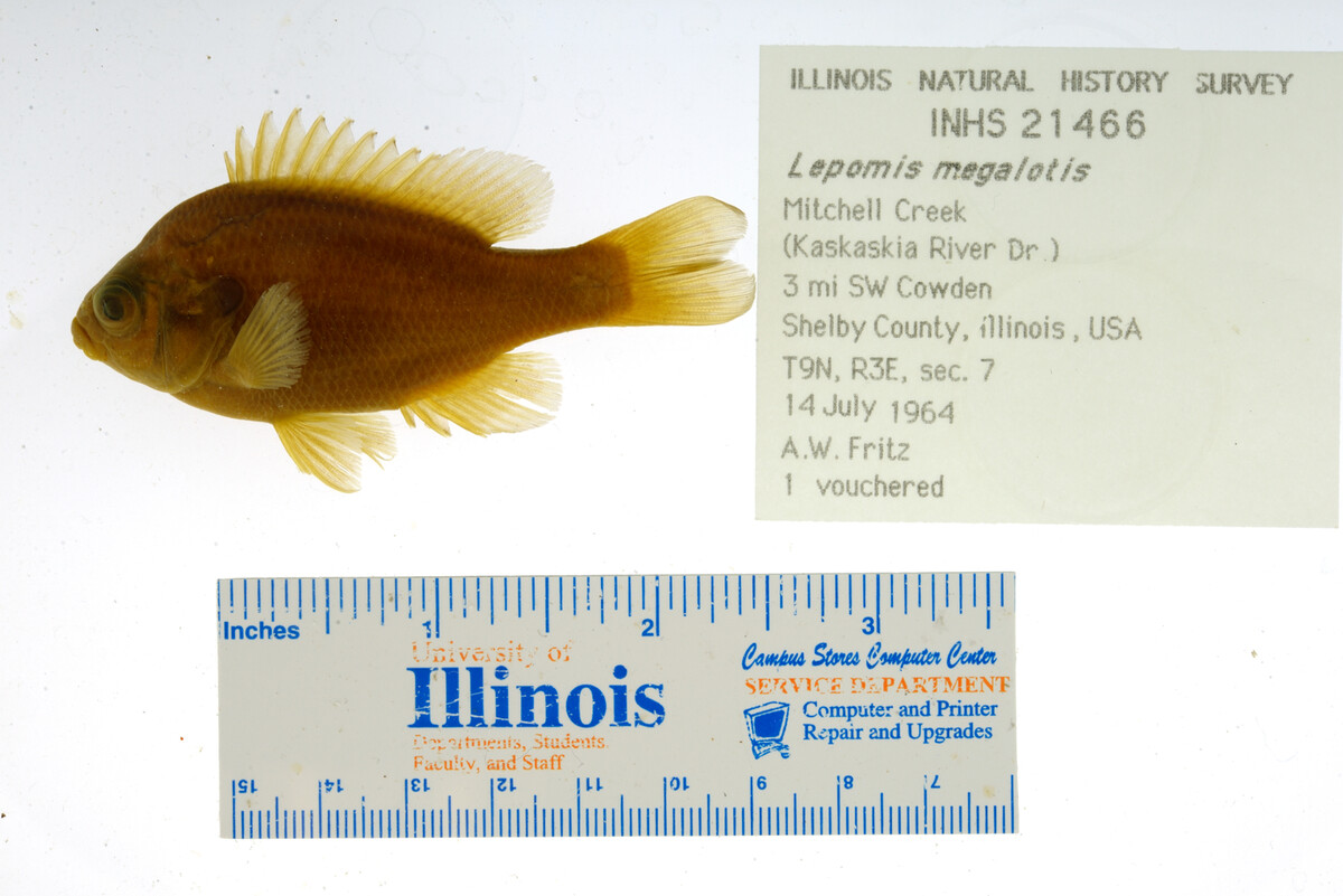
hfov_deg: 33.4
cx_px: 672
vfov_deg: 22.6
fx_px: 2239
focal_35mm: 60
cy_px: 448
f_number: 20
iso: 100
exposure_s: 1/40
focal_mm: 60
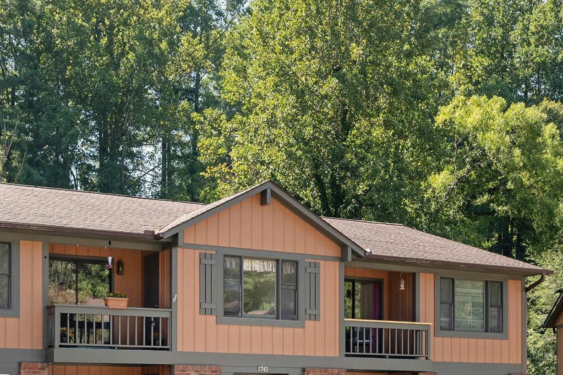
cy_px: 292
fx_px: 782
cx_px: 170
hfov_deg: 39.0
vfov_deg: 26.6
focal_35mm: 50
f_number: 7.1
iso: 320
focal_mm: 30
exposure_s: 1/640
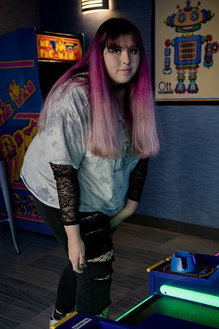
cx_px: 110
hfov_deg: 26.0
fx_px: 474
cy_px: 164
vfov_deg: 38.2
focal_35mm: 52
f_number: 5
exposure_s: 1/160
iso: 2000
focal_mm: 52
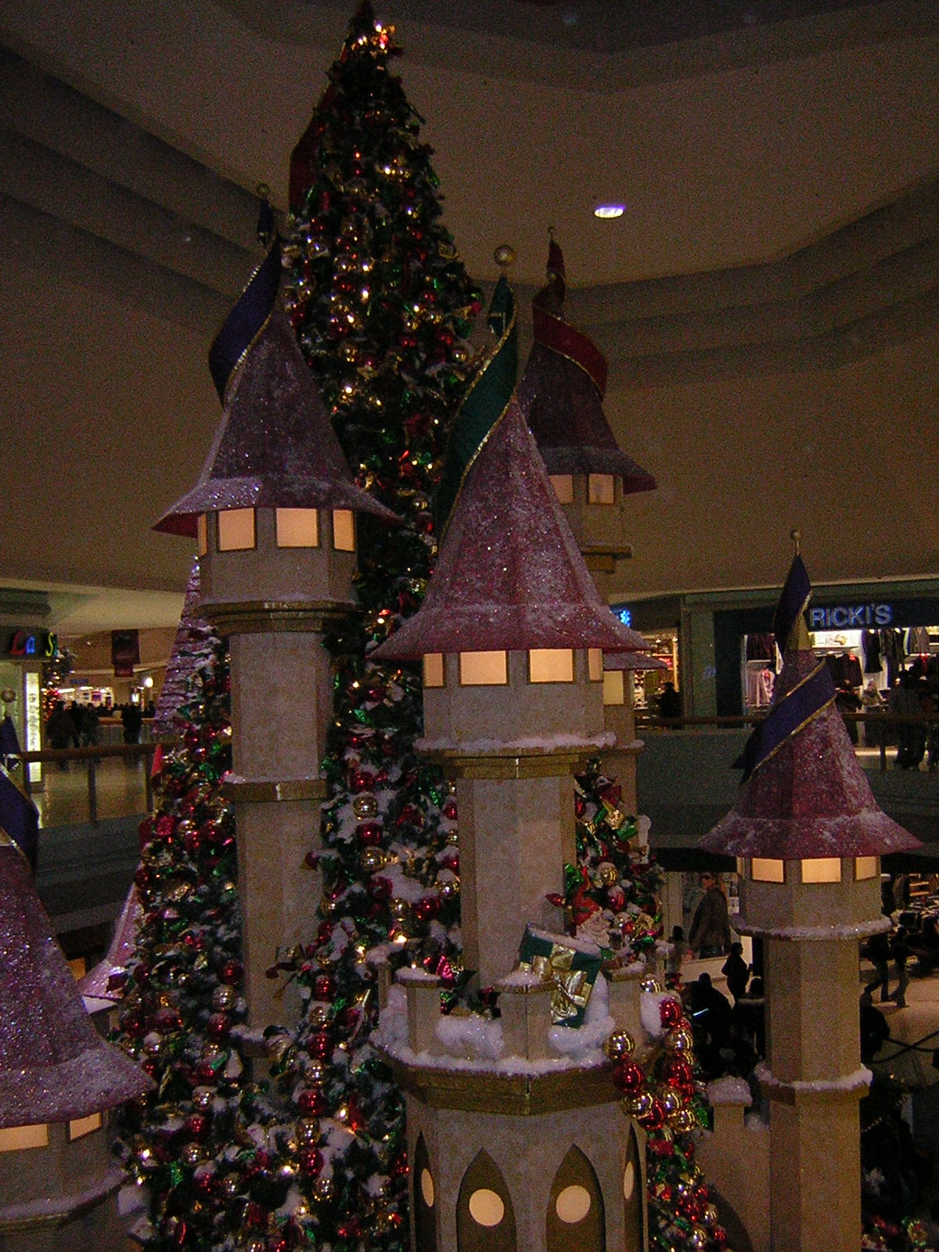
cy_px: 626
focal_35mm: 36
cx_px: 470
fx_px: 1302
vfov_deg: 51.4
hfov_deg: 39.7
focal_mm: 4.7
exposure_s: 1/60.1
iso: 200
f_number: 2.6
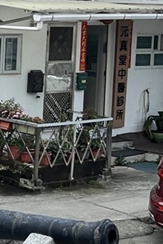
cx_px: -190
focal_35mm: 106
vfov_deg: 19.2
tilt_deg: -5.7
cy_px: 74
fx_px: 720
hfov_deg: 11.3
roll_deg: -0.5
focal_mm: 3
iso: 16
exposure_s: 1/556
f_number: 1.8
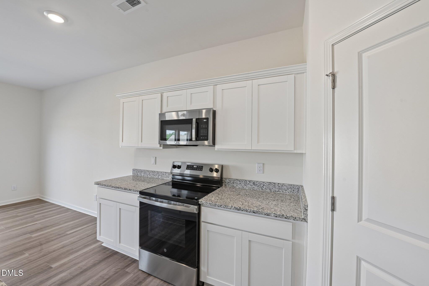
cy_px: 143
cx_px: 214
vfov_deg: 81.2
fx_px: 167
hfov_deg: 104.3
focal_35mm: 14
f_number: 9
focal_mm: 14
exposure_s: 1/15
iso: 200
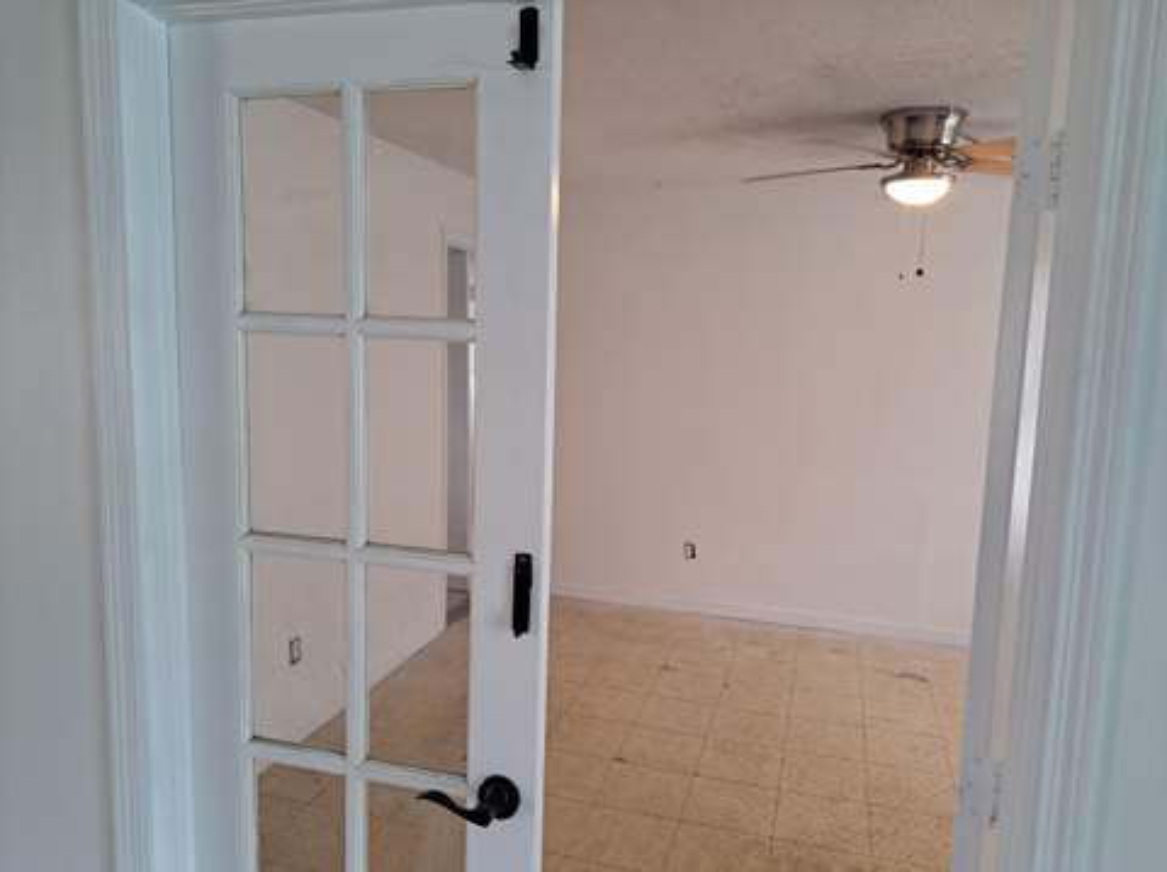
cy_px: 436
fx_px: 808
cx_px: 584
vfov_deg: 56.7
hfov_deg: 71.7
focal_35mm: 24
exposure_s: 1/60
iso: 160
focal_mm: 5.23
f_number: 1.8
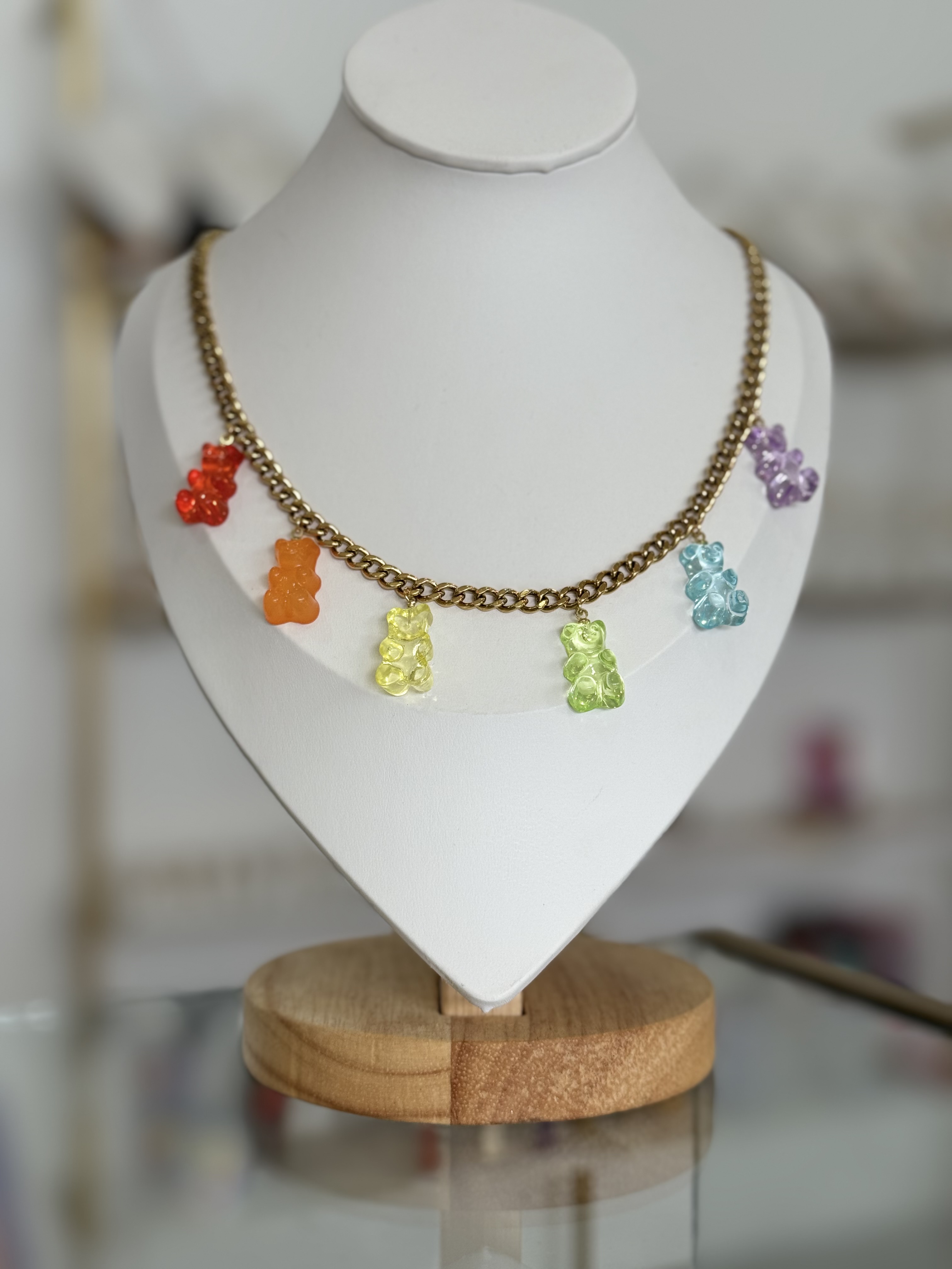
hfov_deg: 30.3
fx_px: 1760
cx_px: 476
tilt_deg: -3.3
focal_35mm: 48
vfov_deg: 39.7
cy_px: 634
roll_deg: +0.2
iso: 50
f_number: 1.78
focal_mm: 6.76
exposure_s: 1/151
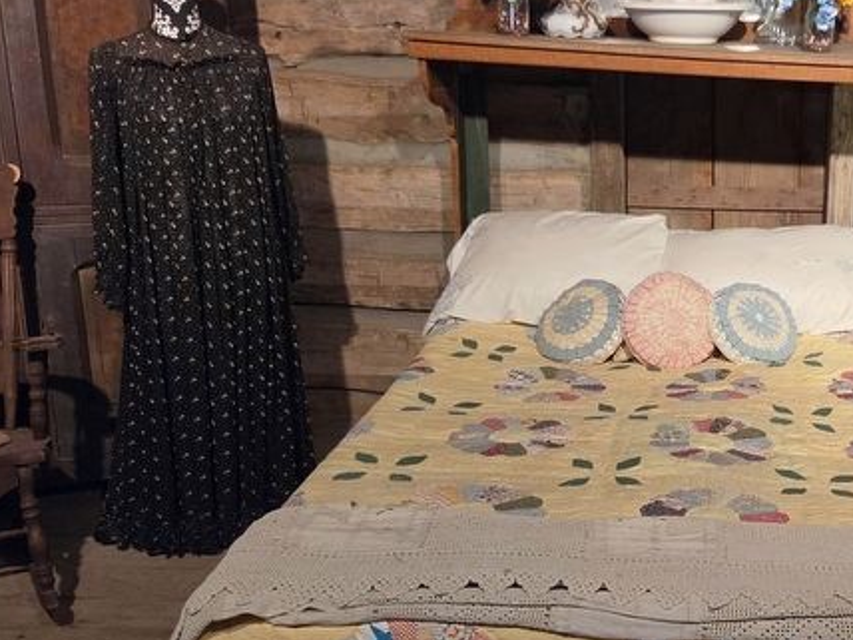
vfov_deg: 33.6
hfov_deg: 41.5
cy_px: 327
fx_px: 1060
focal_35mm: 43
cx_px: 711
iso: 1250
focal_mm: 5.4
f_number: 1.8
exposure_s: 1/120
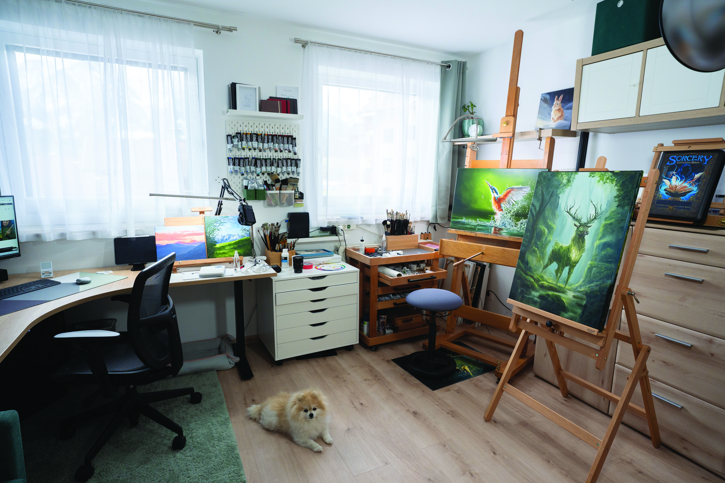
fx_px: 403
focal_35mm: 20
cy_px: 242
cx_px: 362
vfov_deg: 61.9
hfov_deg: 84.0
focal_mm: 20
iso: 400
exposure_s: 1/125
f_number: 6.3
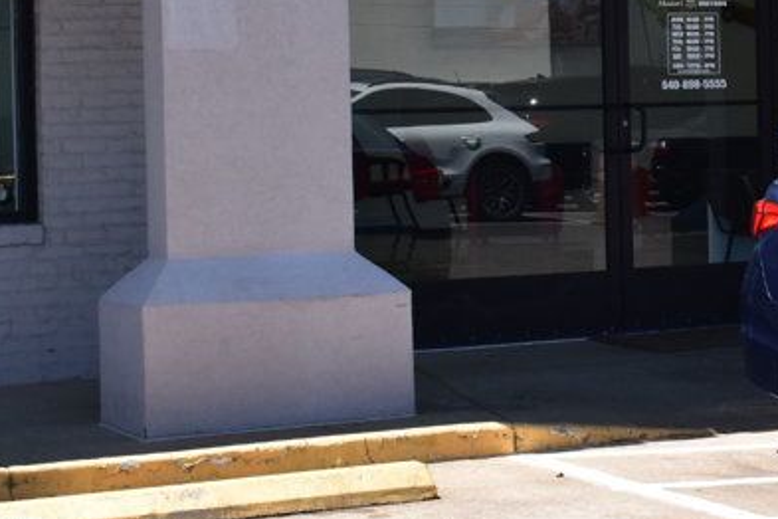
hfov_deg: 15.9
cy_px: 115
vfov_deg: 10.9
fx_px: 2701
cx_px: 881
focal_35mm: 125
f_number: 11
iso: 400
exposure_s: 1/400
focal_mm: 32
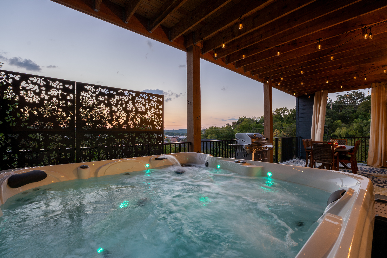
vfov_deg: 77.3
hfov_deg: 100.4
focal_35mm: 15
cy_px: 130
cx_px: 200
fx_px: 161
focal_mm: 14
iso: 250
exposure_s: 1/8
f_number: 8
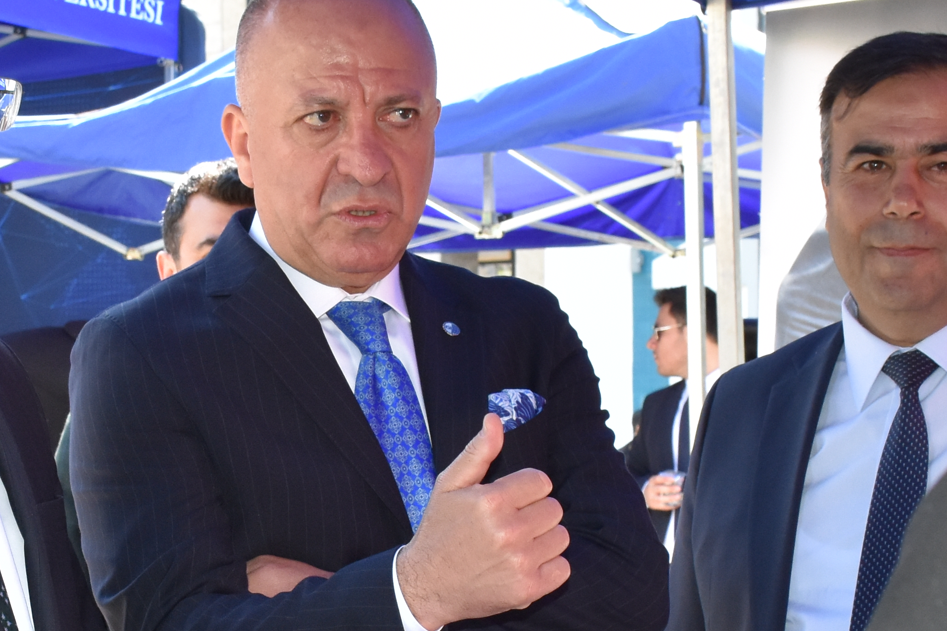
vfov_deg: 13.0
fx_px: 2762
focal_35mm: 105
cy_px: 475
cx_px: 297
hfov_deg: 19.4
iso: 1000
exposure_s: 1/250
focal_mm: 24
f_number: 8
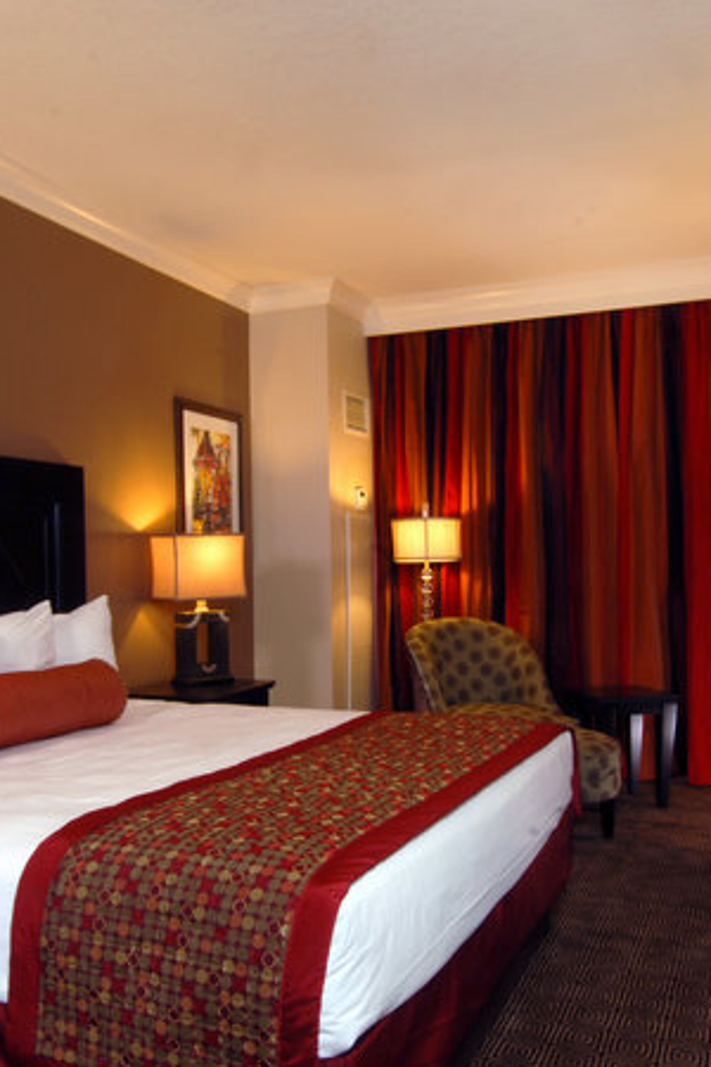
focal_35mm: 32
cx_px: 348
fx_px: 948
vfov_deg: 58.6
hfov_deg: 41.1
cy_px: 594
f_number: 22
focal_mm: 12
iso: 100
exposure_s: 2
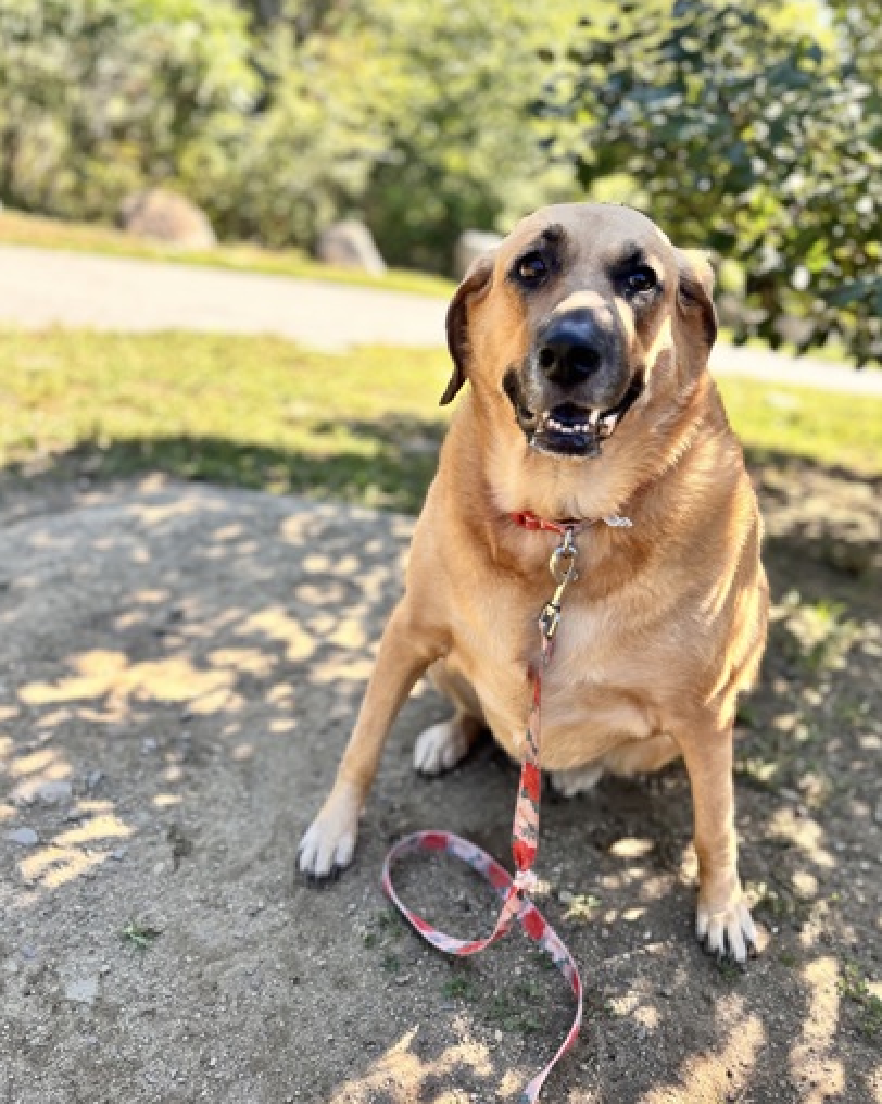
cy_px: 569
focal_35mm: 28
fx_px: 914
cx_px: 439
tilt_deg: -28.0
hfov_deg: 51.5
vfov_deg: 62.2
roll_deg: -10.0
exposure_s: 1/439
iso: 50
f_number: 1.6
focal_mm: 5.96
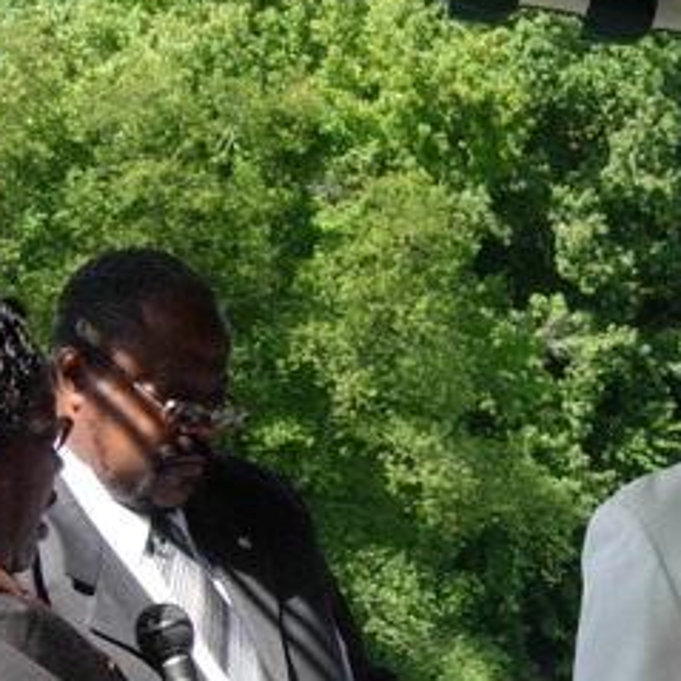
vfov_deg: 14.6
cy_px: 623
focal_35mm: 118
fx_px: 2626
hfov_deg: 14.7
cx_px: 544
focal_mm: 10.1
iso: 50
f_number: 3.9
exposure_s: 1/235
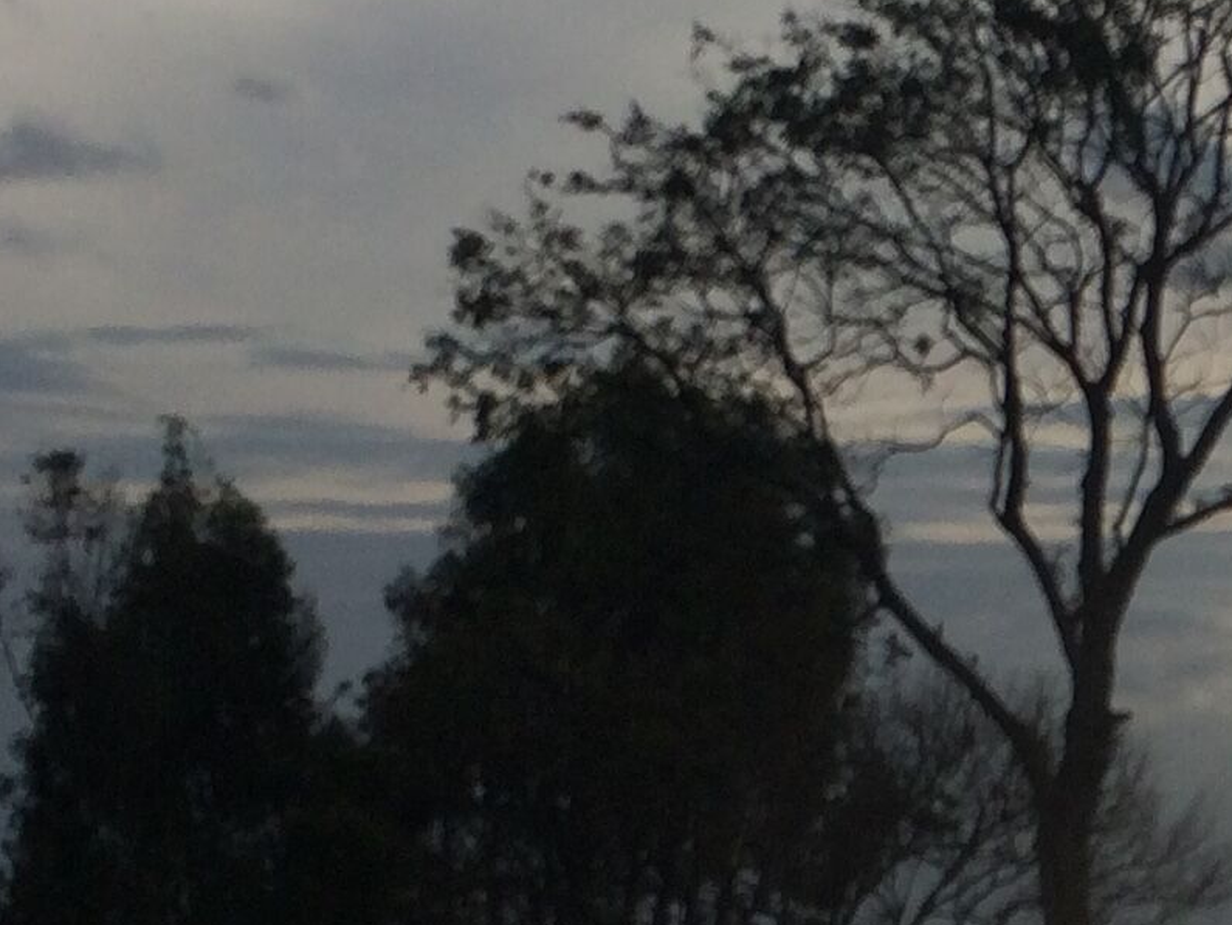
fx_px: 4237
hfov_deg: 15.8
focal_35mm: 119
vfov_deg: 12.3
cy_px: 872
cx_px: 1550
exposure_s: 1/3165
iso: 32
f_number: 2.2
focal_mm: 4.15
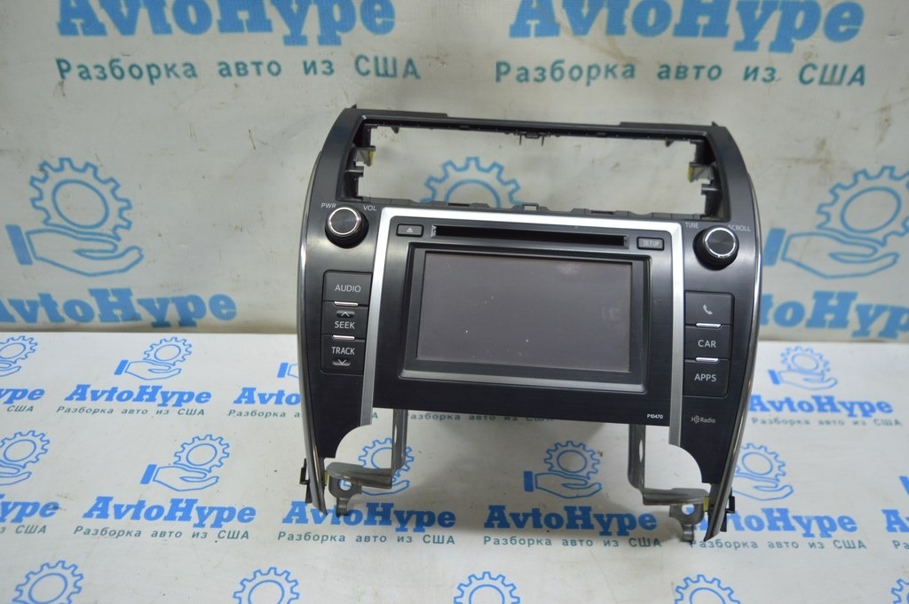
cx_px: 454
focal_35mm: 30
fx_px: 757
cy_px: 302
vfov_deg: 43.5
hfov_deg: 62.0
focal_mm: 20
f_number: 3.8
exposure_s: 1/50
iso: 400
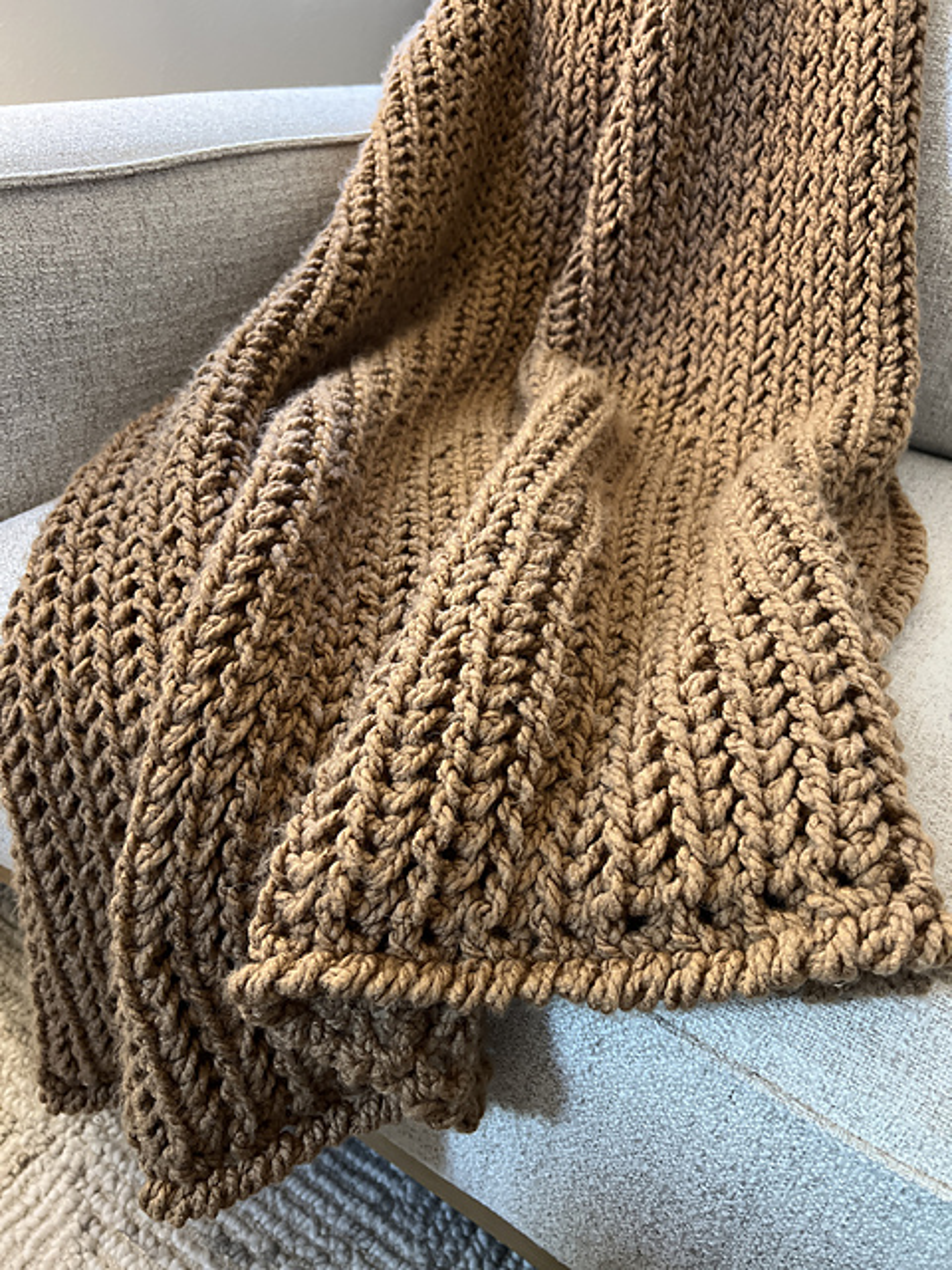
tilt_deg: -34.4
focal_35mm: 26
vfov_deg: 67.3
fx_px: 953
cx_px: 476
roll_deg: -5.9
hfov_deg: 53.1
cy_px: 635
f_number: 1.5
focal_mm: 5.7
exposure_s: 1/40
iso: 400
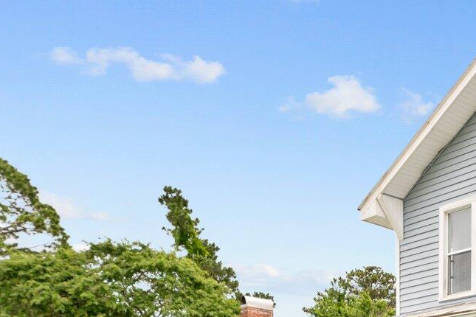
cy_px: 340
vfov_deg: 23.6
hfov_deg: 29.9
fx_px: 714
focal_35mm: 54
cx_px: 610
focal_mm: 17
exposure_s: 1/400
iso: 400
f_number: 9
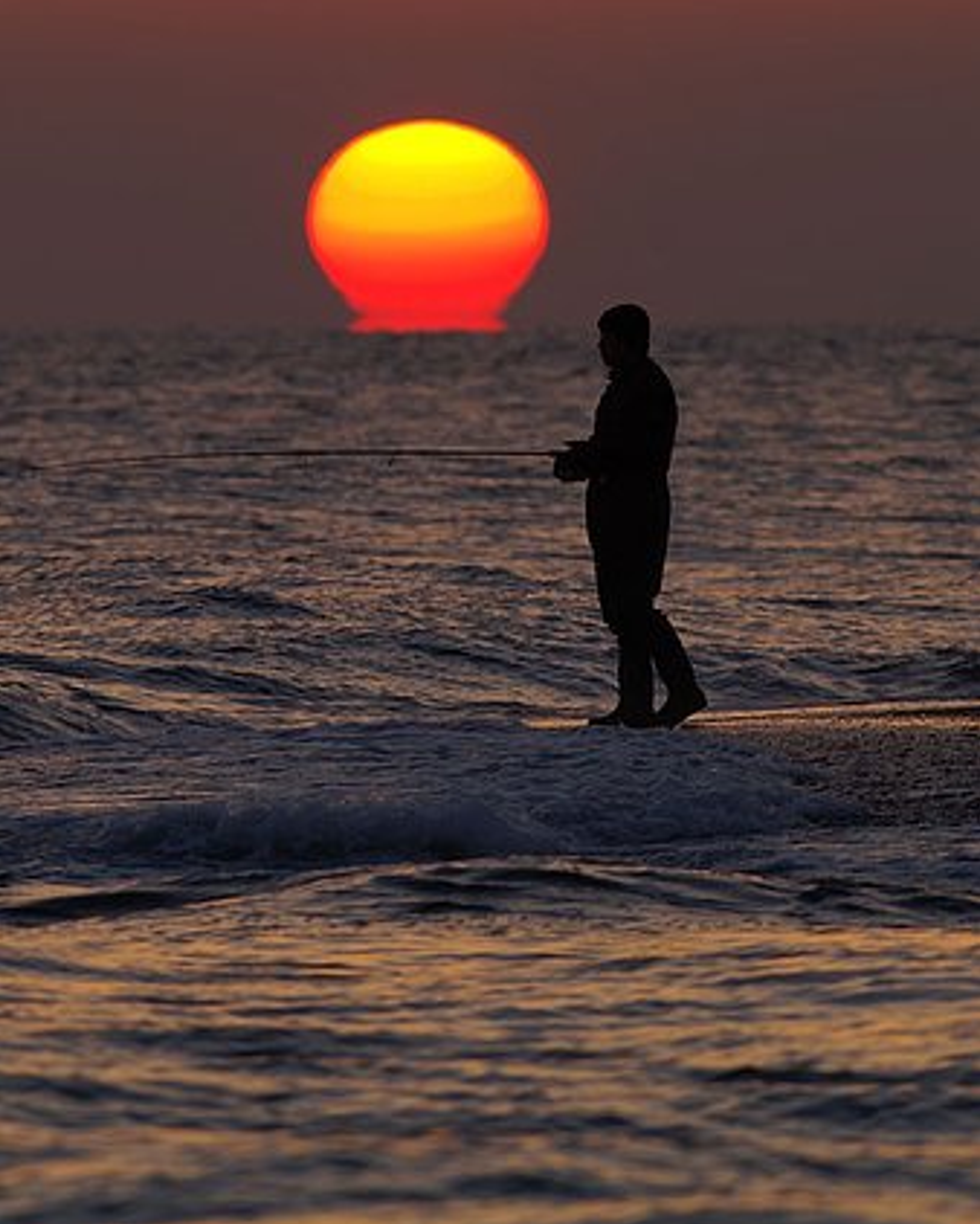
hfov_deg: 2.3
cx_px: 490
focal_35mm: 682
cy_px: 525
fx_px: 24708
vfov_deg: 2.8
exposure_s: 1/200
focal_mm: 400
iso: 100
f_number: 7.1
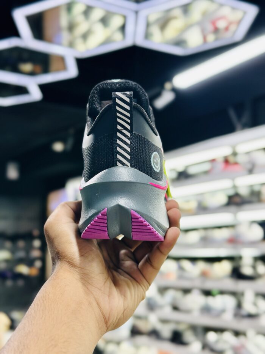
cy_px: 177
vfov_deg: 39.7
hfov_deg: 30.3
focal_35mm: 48
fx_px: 490
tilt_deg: +8.7
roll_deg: -0.5
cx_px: 132
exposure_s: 1/100
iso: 80
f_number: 1.78
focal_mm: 6.86
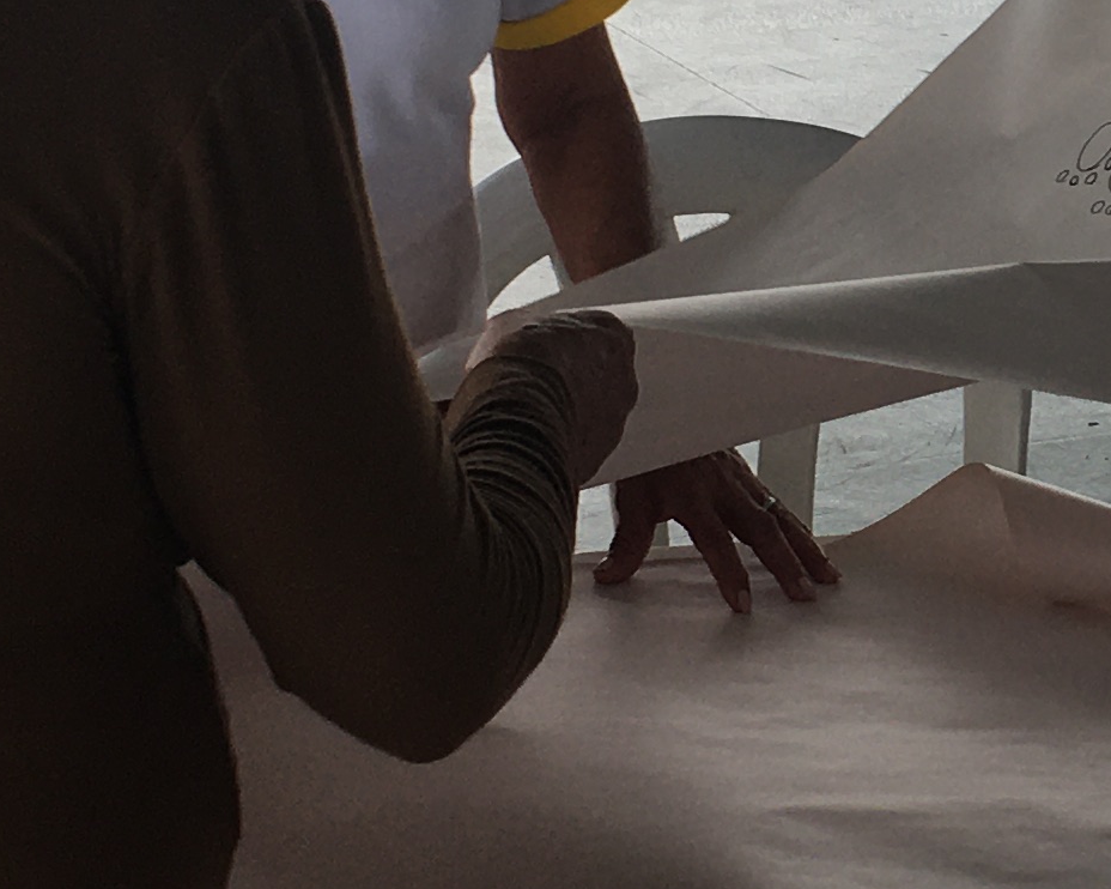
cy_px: 355
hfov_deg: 15.2
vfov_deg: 12.5
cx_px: 1234
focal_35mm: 123
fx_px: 4044
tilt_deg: -19.1
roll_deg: -0.2
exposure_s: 1/149
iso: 25
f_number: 2.2
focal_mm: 4.15
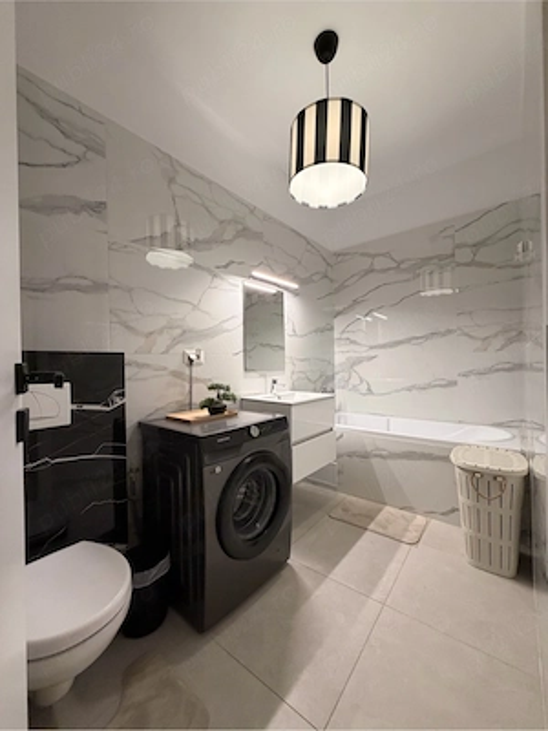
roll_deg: +1.3
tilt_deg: -0.2
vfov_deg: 102.1
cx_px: 274
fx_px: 296
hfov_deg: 85.7
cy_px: 366
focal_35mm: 14
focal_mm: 2.22
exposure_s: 1/50
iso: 320
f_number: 2.2
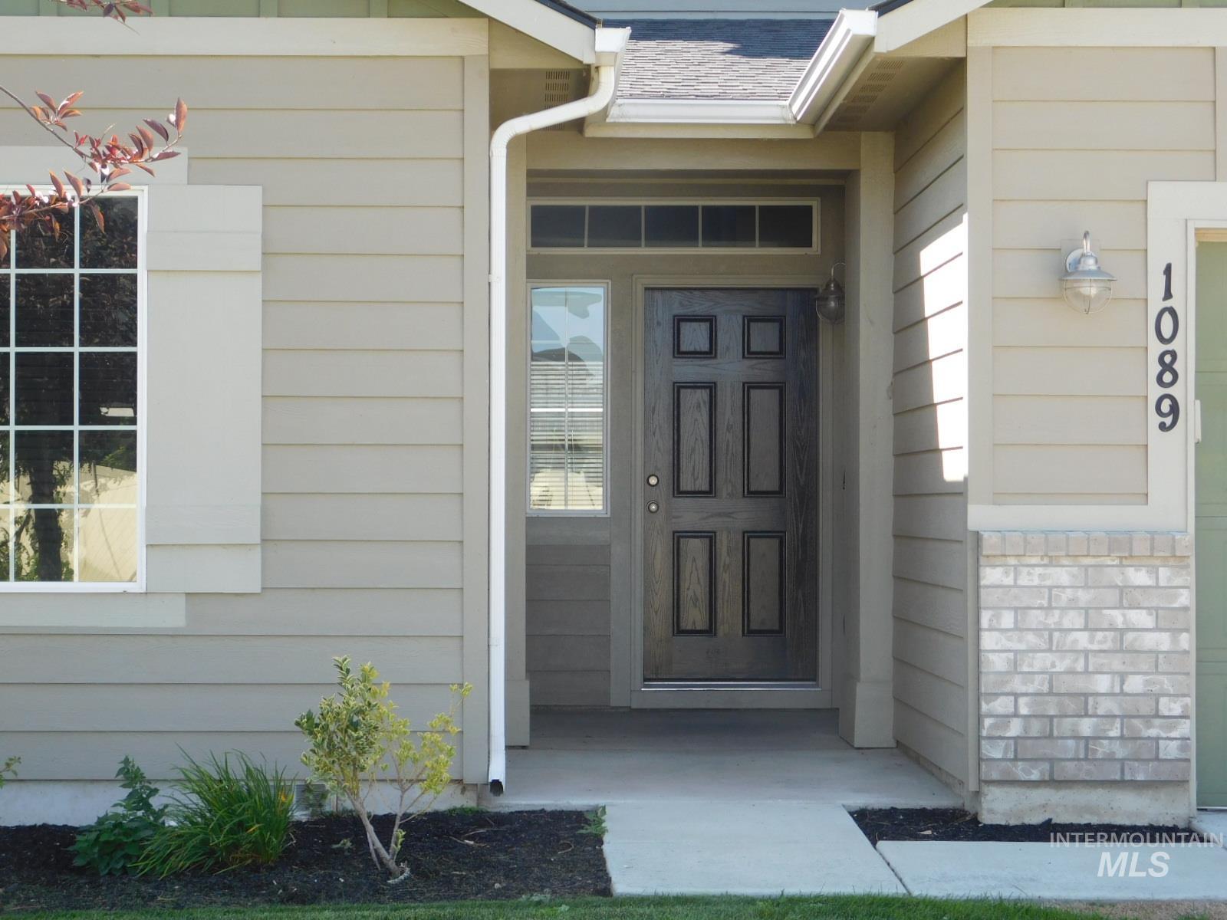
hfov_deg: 24.4
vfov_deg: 18.4
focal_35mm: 80
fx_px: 2836
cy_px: 460
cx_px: 614
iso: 125
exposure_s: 1/160
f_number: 4.4
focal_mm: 14.2
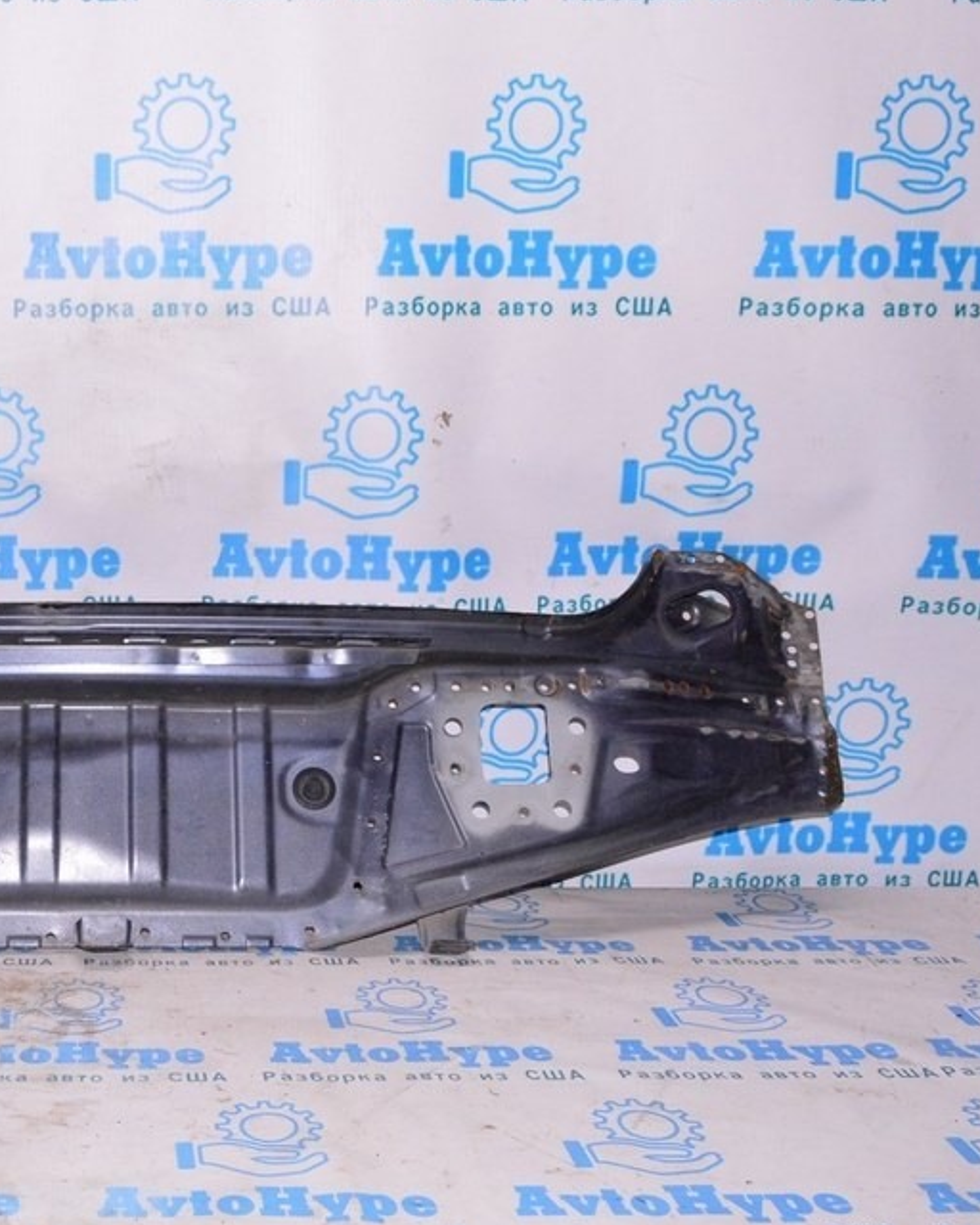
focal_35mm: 45
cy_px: 612
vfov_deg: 41.2
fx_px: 1631
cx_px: 82
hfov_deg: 31.7
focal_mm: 20
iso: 1600
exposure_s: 1/200
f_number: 8
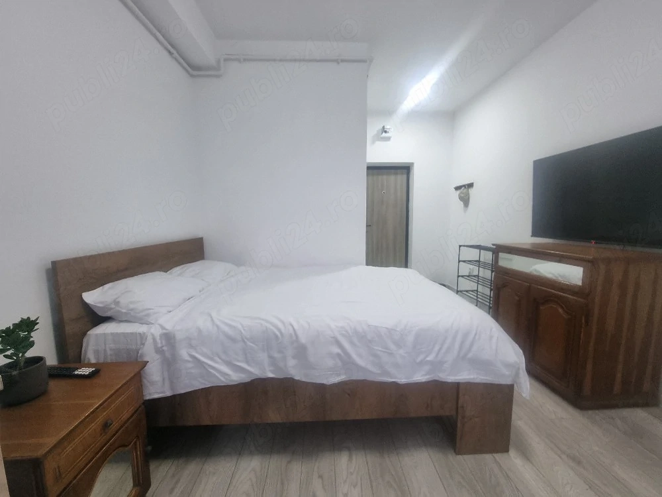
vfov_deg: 89.9
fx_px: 249
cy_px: 248
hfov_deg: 106.2
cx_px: 331
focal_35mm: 13
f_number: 2.2
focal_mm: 2.2
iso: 200
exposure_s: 1/50
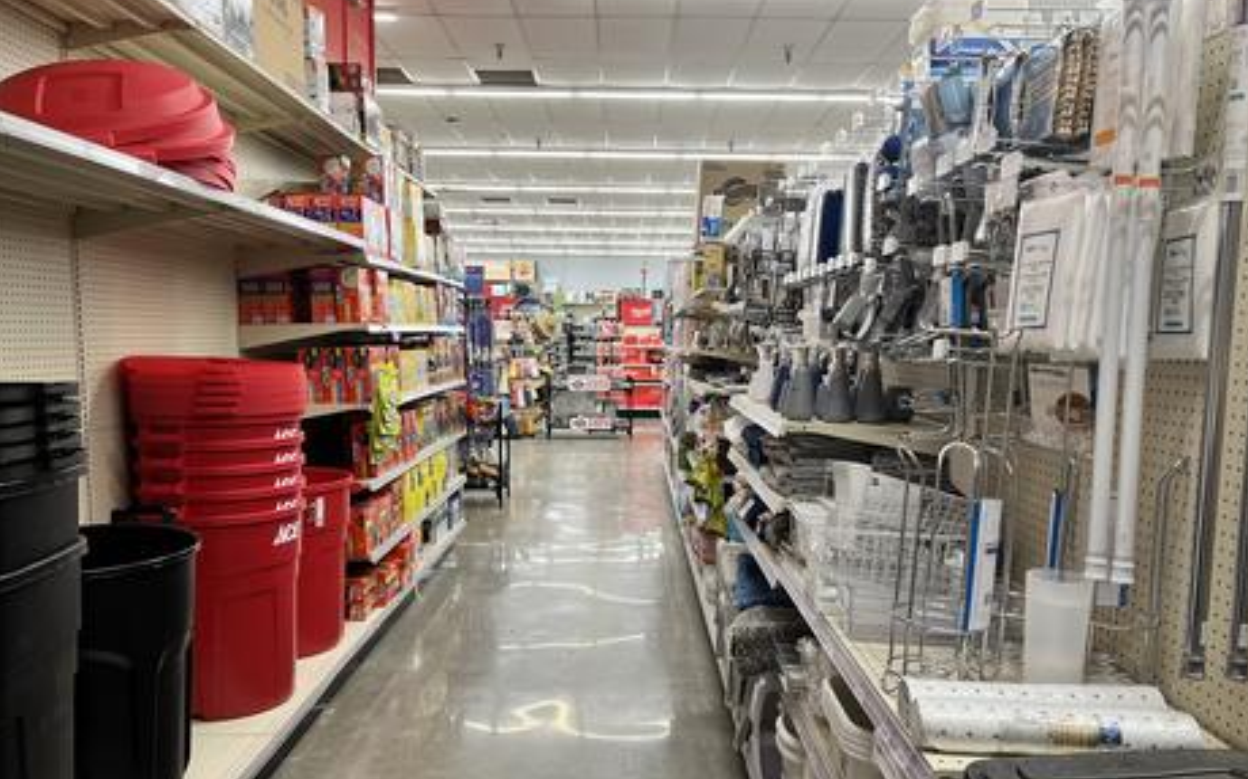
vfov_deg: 44.4
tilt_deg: -6.9
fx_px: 952
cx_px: 623
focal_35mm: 28
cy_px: 432
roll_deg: -0.2
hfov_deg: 66.5
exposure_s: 1/120
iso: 125
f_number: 1.5
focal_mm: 5.7
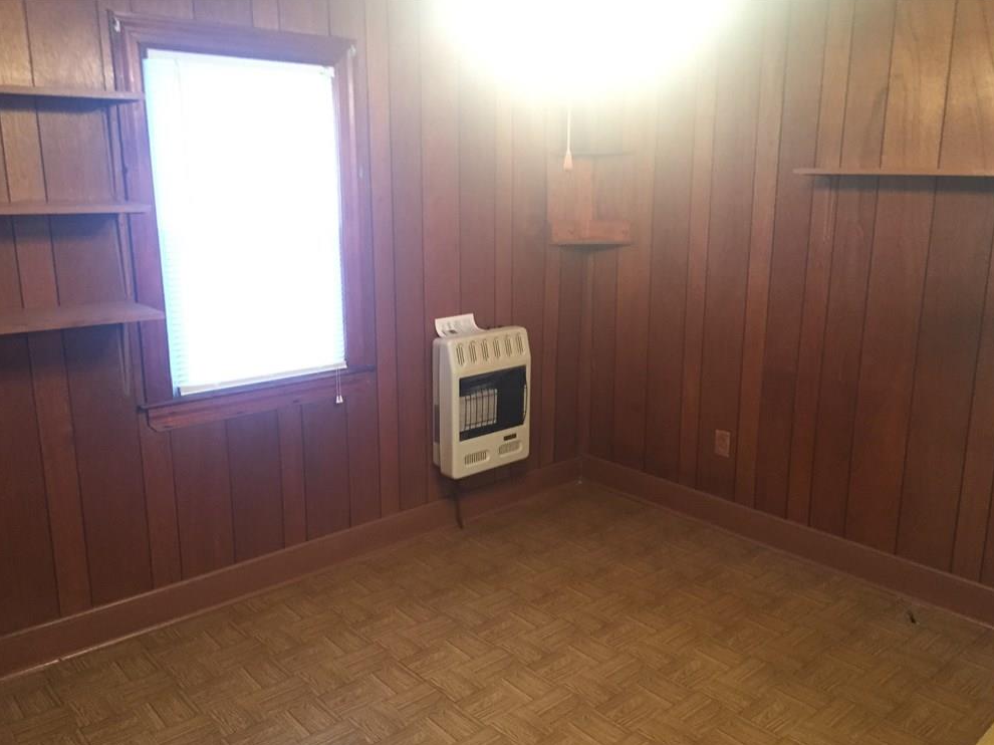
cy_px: 381
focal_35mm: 30
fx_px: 861
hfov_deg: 60.0
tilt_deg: -15.3
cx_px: 494
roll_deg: +0.0
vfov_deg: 46.8
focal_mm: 4.15
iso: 250
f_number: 2.2
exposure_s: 1/15
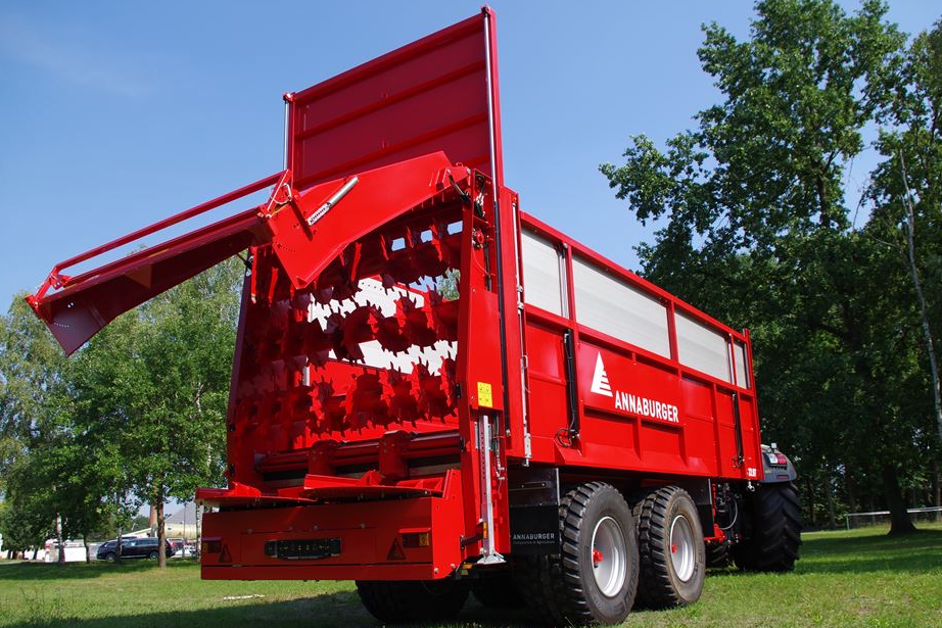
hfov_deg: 61.9
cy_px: 322
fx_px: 785
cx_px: 492
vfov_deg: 43.6
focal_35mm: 30
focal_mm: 18
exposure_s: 1/200
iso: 100
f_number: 7.1
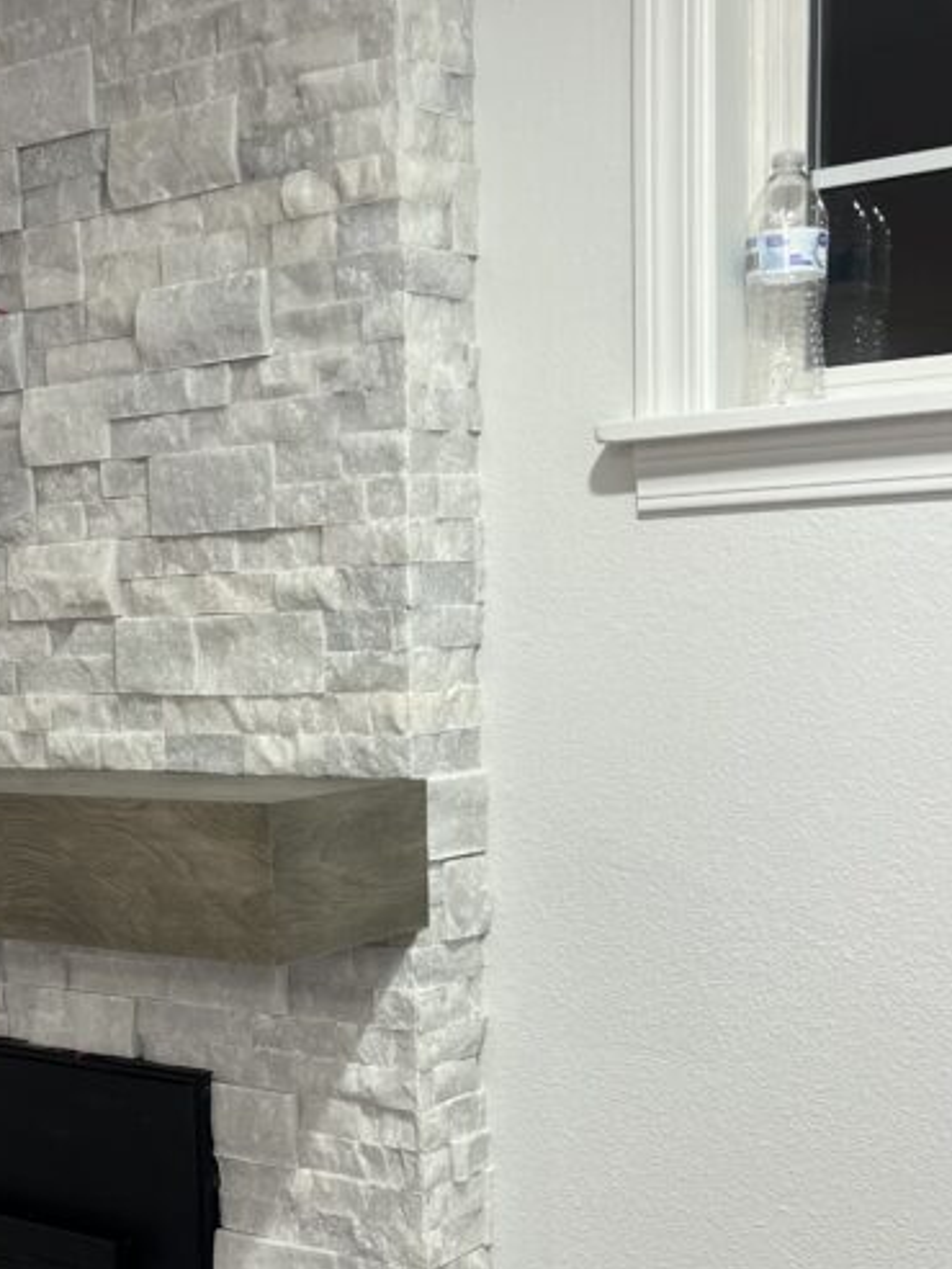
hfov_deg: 26.6
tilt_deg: -9.1
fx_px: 1979
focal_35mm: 54
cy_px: 903
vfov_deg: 35.0
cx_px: 214
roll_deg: +1.8
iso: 64
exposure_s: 1/60
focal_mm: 5.7
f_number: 1.5
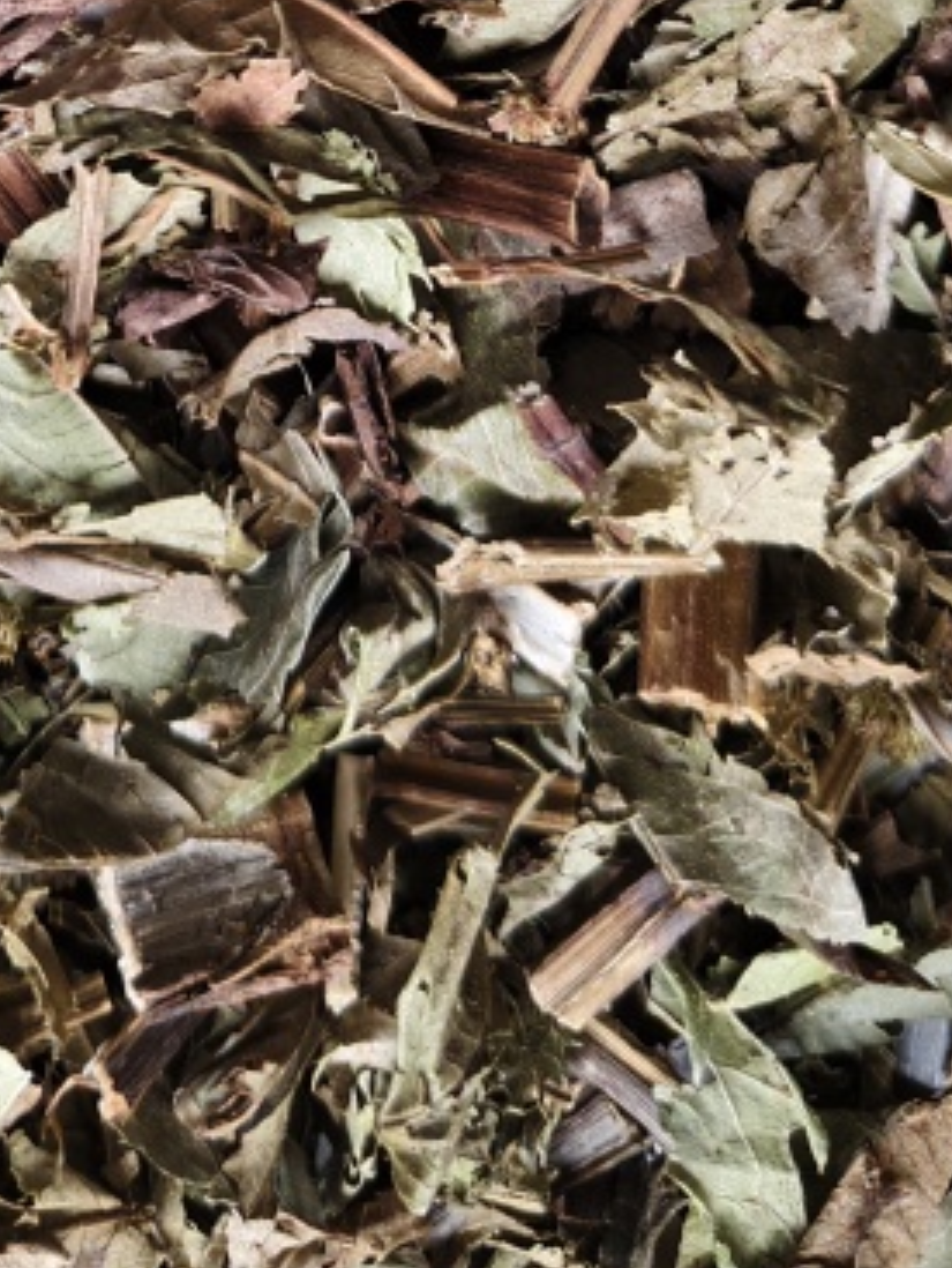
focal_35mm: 67
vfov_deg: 25.3
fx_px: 2454
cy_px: -338
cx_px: 152
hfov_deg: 21.6
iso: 416
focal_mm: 5.56
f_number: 1.88
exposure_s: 1/100
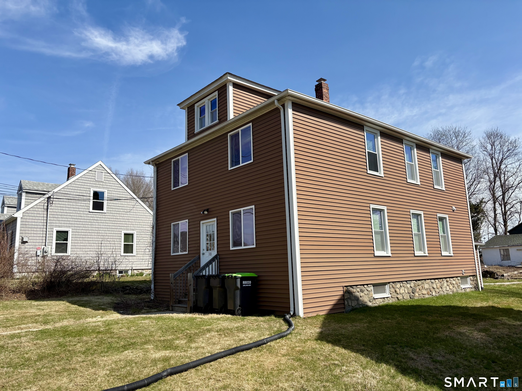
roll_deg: +2.3
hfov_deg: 67.3
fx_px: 392
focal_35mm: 26
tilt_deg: +14.2
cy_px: 196
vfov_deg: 53.1
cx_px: 261
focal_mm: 5.96
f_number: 1.6
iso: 50
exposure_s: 1/3448
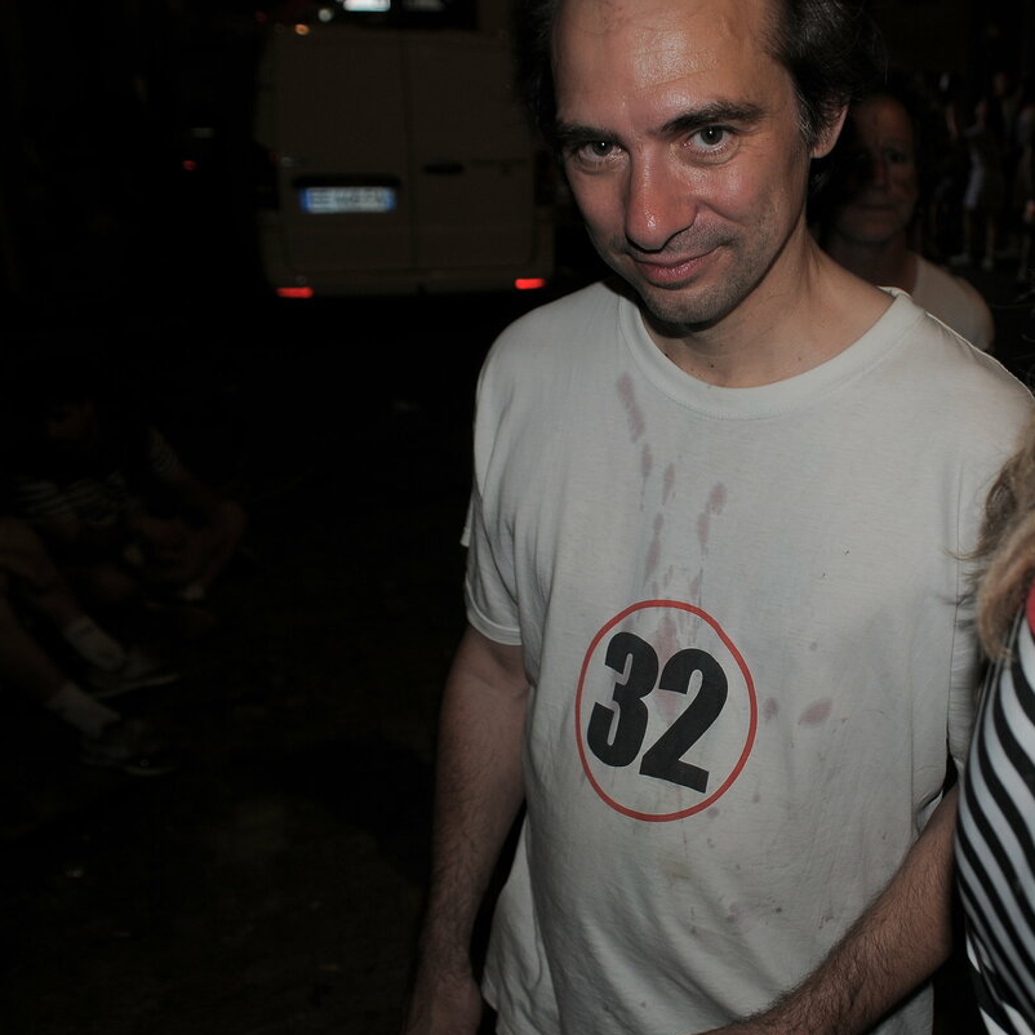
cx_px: 702
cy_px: 522
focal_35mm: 35
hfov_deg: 46.4
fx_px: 1184
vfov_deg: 47.2
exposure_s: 1/60
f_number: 3.5
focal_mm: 18
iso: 200
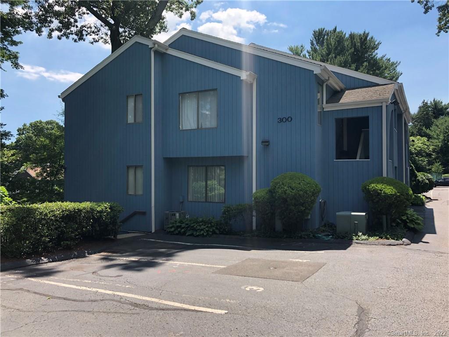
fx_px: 363
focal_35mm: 28
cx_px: 224
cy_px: 168
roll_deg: +1.5
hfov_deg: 63.4
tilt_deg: +1.5
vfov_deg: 49.7
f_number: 1.8
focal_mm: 4
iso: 20
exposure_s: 1/783
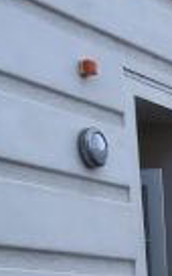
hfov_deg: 8.2
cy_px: 370
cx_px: 421
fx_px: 1103
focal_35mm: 147
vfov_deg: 13.6
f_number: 2.2
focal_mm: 4.15
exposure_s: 1/105
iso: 25
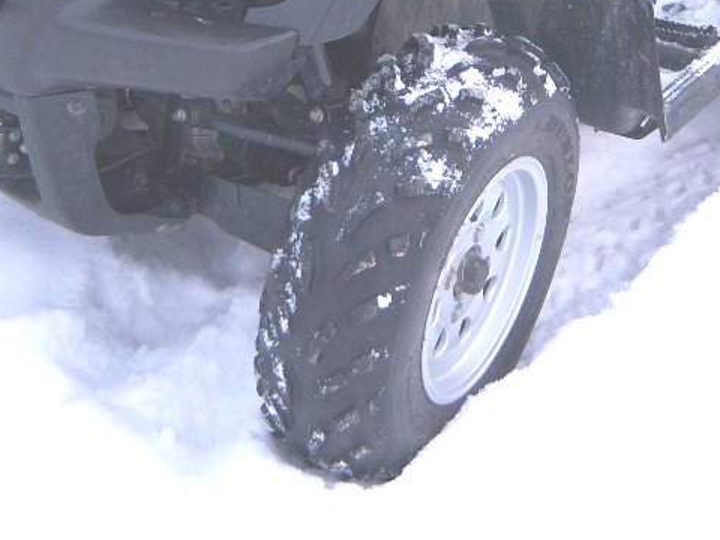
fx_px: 1997
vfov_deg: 15.0
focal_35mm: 96
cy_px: -68
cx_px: 400
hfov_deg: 20.4
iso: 80
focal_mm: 7.5
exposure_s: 1/80
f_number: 2.8
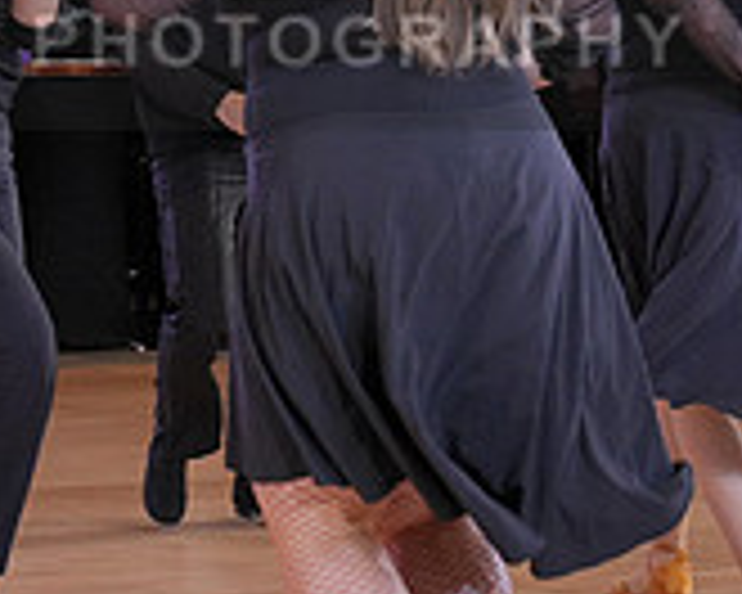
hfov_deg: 10.1
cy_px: 11
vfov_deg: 8.1
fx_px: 4194
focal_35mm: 191
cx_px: 247
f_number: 4
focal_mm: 58
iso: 1600
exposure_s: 1/400
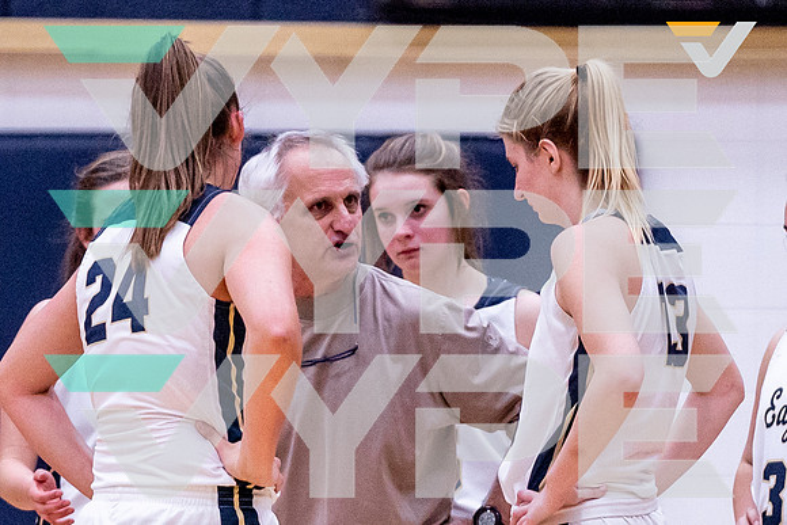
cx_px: 284
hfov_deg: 3.2
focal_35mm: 654
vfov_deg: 2.1
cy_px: 466
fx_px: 14304
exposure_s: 1/1250
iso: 2000
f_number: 2.8
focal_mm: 200
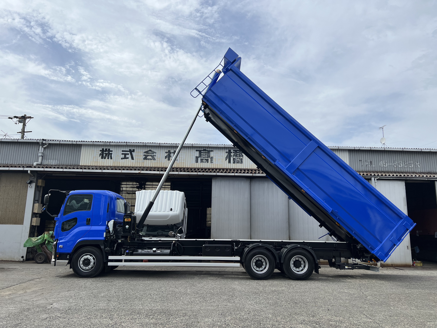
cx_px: 218
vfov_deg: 53.1
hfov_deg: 67.3
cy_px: 164
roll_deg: -0.7
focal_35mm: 26
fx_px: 328
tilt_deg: +10.5
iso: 50
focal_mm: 5.7
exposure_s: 1/5587
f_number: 1.5
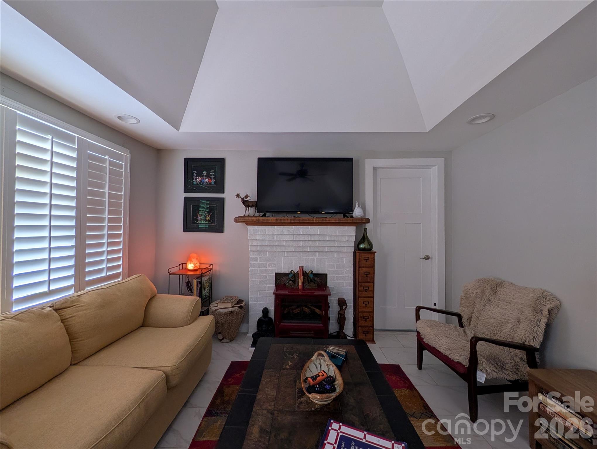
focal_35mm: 12
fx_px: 207
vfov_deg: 94.6
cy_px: 224
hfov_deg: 110.5
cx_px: 298
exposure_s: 1/60
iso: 66
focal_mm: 2.02
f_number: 1.7
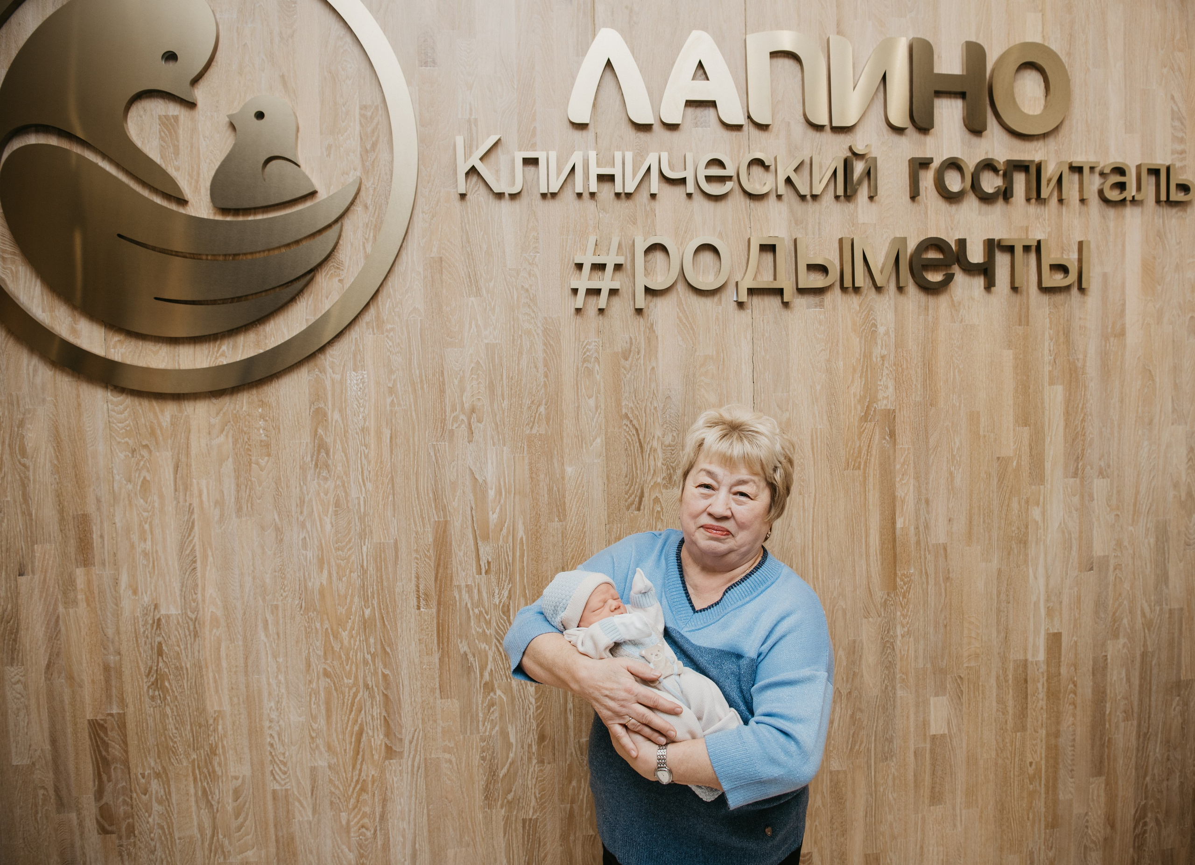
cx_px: 665
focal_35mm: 26
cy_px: 434
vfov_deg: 51.4
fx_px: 900
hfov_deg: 67.0
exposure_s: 1/160
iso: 160
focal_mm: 24
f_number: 4
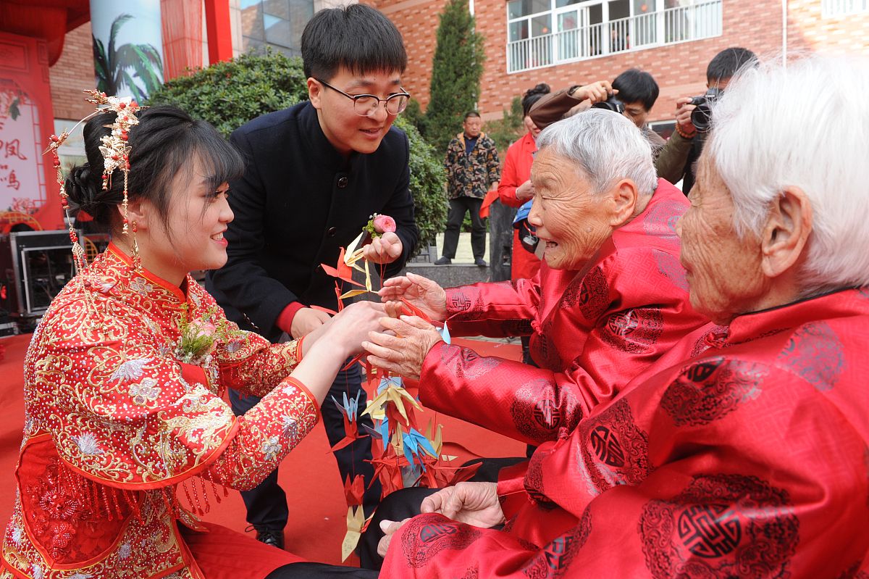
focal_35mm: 24
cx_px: 434
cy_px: 290
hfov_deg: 73.8
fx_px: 579
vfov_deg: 53.1
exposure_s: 1/320
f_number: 9
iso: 1000
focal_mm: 24
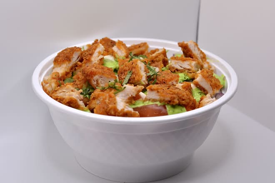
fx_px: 573
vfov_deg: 18.2
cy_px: 92
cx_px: 138
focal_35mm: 75
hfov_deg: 27.0
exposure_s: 1/125
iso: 100
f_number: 5.6
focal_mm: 50
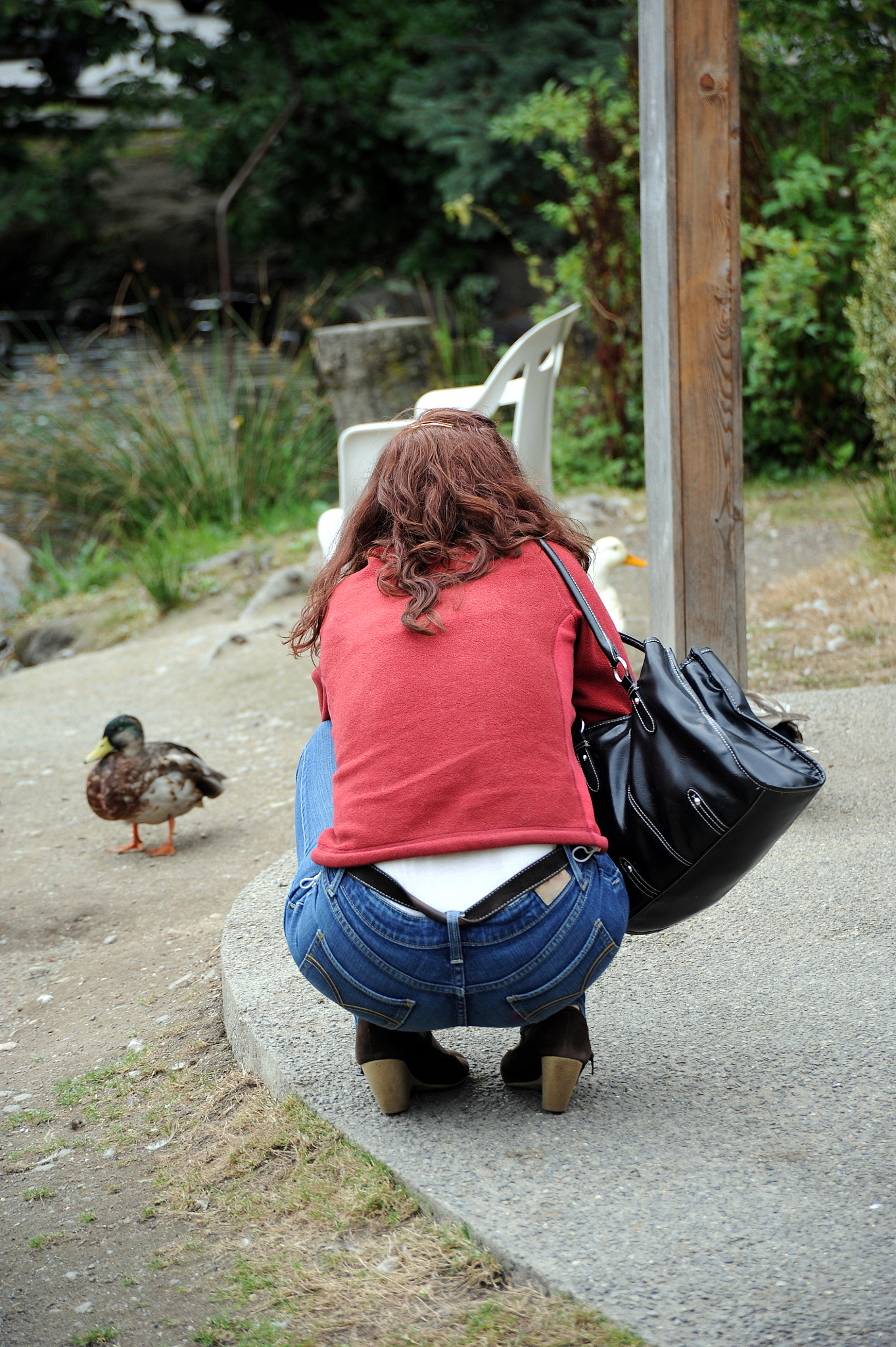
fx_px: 4485
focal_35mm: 120
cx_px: 448
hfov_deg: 11.4
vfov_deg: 17.1
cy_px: 674
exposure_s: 1/125
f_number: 6.3
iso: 200
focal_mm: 120
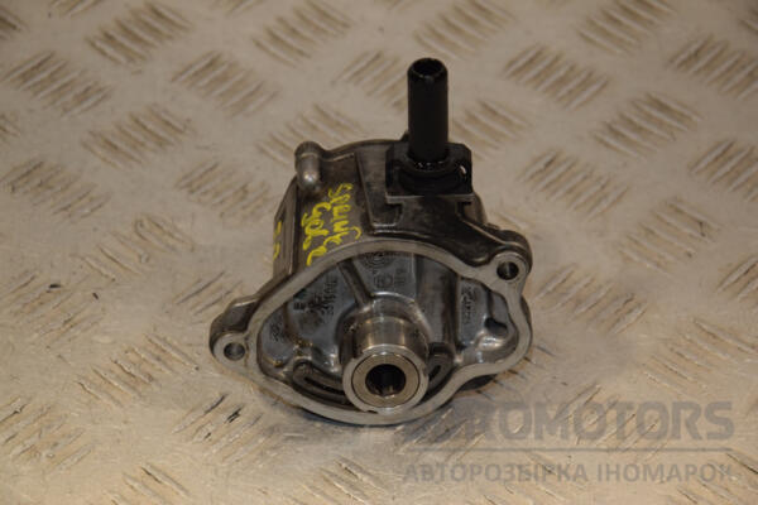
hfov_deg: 15.2
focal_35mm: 135
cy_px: 252
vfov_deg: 10.2
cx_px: 379
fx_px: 2842
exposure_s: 1/200
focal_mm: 90
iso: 800
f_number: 7.1
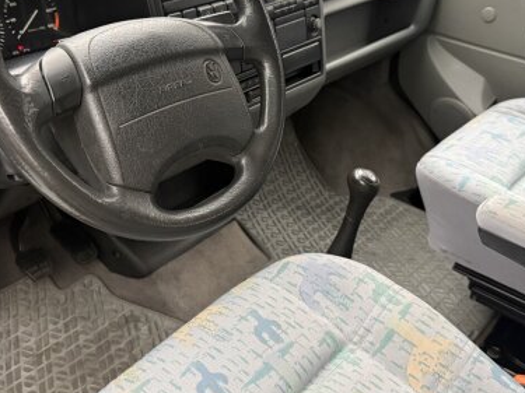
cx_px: 241
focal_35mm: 41
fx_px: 622
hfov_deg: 45.7
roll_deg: -5.7
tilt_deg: -30.5
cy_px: 161
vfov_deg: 35.0
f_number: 1.78
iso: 500
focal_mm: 6.76
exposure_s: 1/49
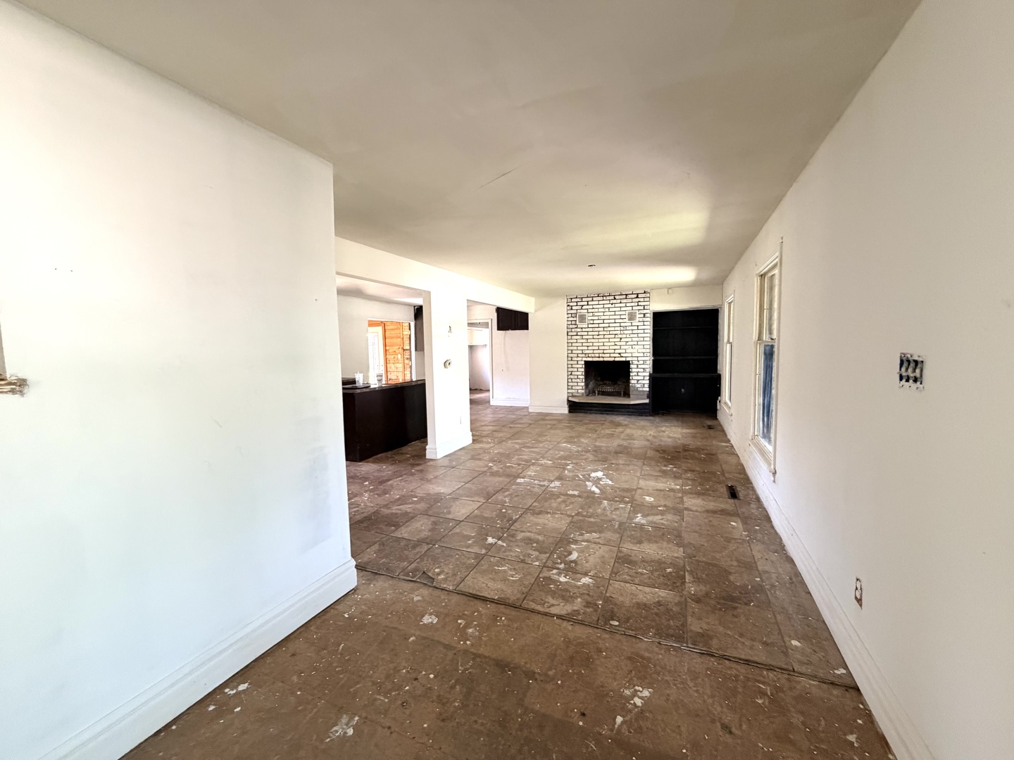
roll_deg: +1.0
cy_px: 380
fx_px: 410
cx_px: 507
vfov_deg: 85.7
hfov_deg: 102.1
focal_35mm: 14
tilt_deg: -3.2
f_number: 2.2
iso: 320
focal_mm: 2.22
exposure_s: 1/60
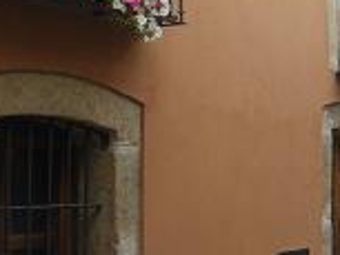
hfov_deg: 15.7
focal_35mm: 119
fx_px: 1170
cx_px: 449
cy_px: 122
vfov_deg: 12.5
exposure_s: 1/125
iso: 100
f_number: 3.2
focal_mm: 8.1
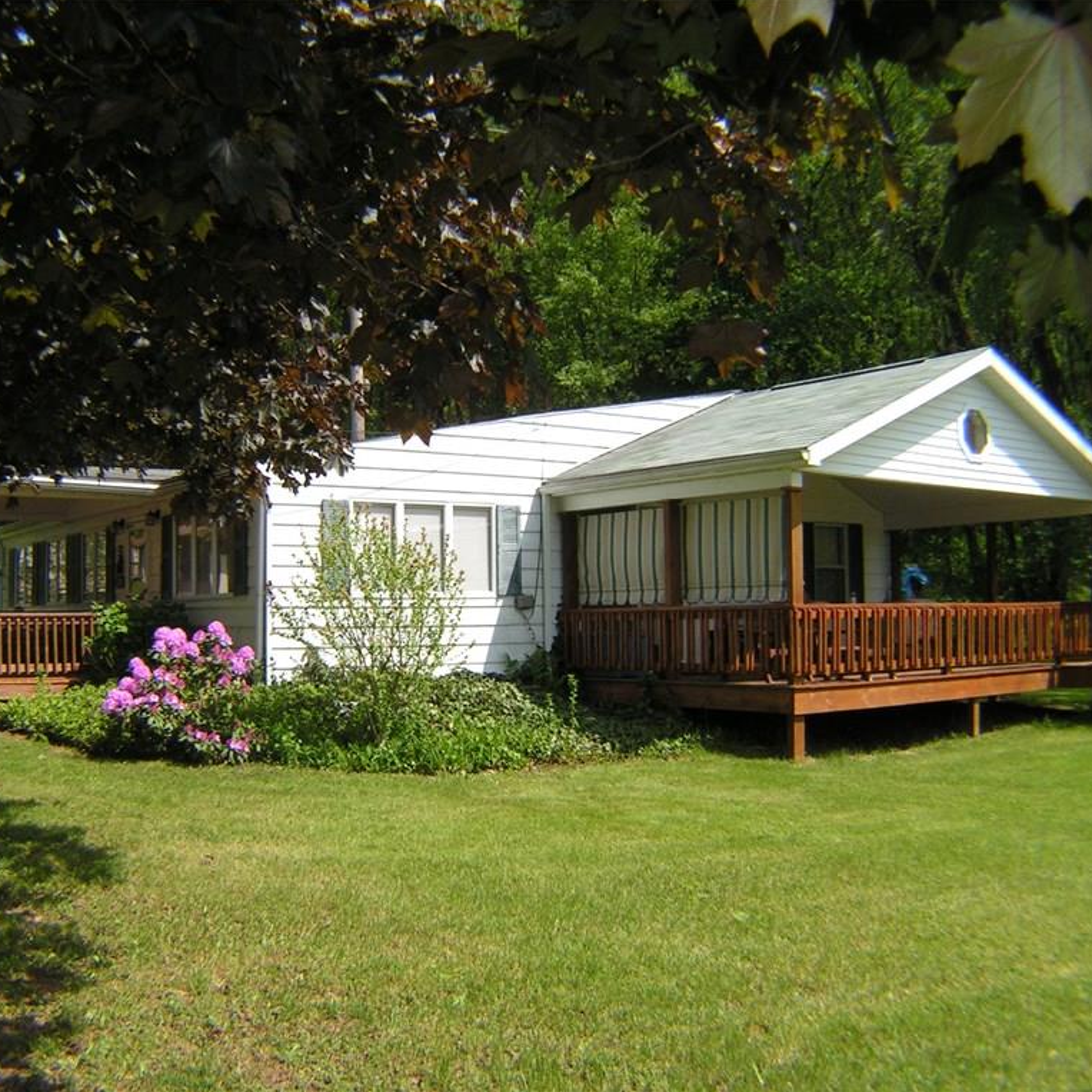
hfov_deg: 37.5
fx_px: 1606
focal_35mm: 45
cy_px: 545
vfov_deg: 37.6
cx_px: 483
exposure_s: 1/400
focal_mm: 6.3
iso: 80
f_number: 5.6
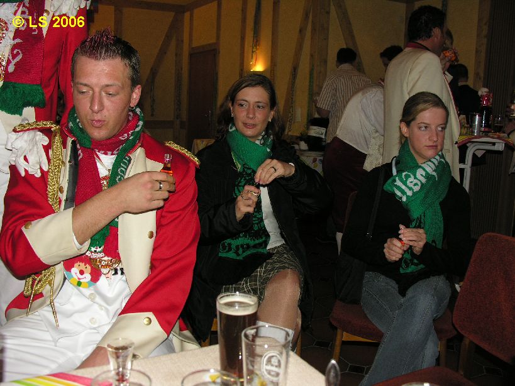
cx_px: 258
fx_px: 521
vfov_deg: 40.7
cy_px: 193
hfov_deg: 52.6
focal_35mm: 35
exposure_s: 1/60.1
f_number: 2.8
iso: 100
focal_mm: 8.9
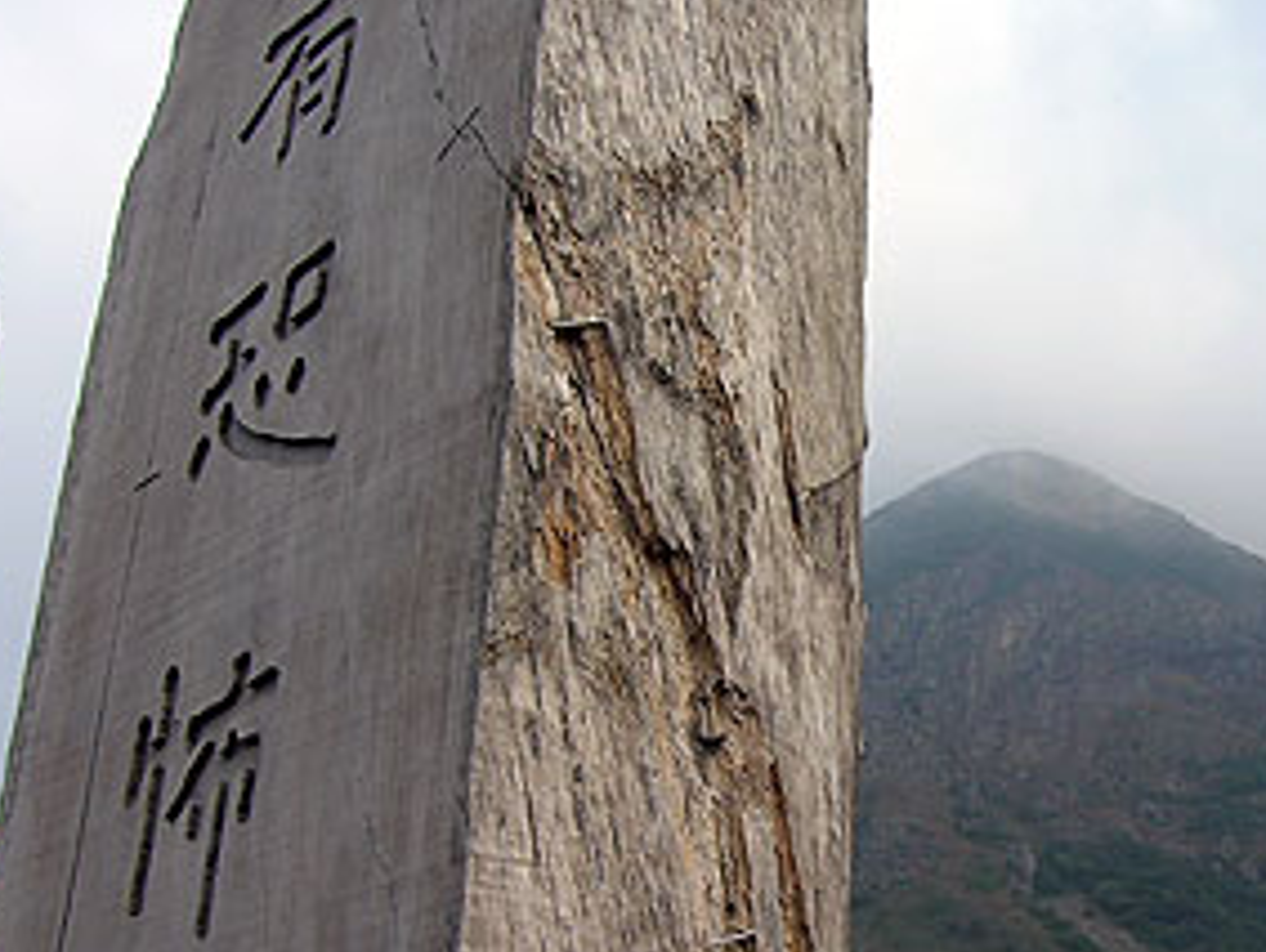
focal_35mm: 54
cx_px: 939
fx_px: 1977
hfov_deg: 34.8
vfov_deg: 27.0
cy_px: 608
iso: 50
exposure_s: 1/380
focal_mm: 5.7
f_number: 4.9
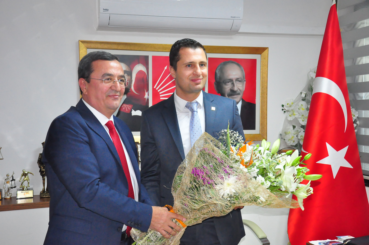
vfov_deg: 28.0
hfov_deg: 41.2
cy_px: 122
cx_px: 184
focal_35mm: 48
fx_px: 491
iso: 2500
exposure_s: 1/60
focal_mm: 32
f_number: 5.6
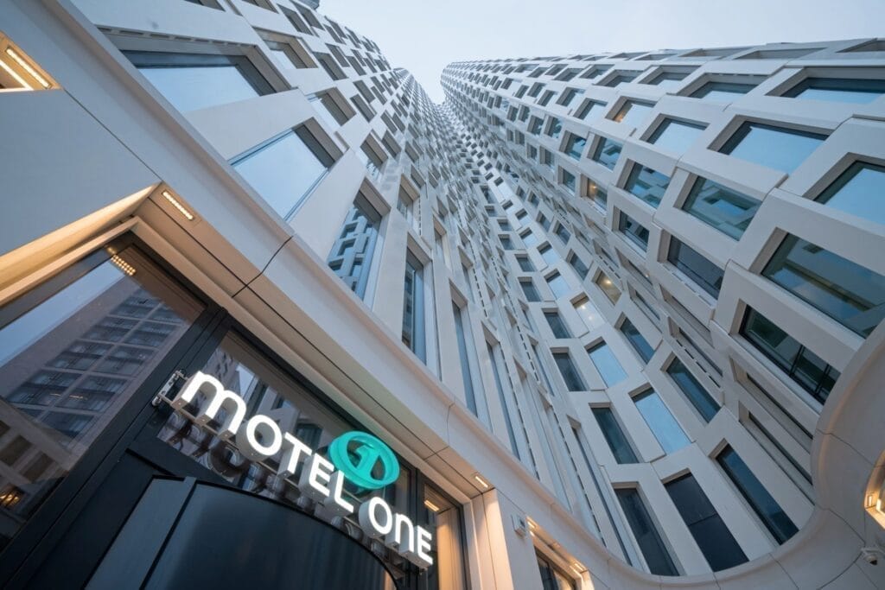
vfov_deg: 73.8
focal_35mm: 16
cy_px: 295
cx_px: 442
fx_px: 393
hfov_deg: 96.7
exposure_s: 1
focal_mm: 16
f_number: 11
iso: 50
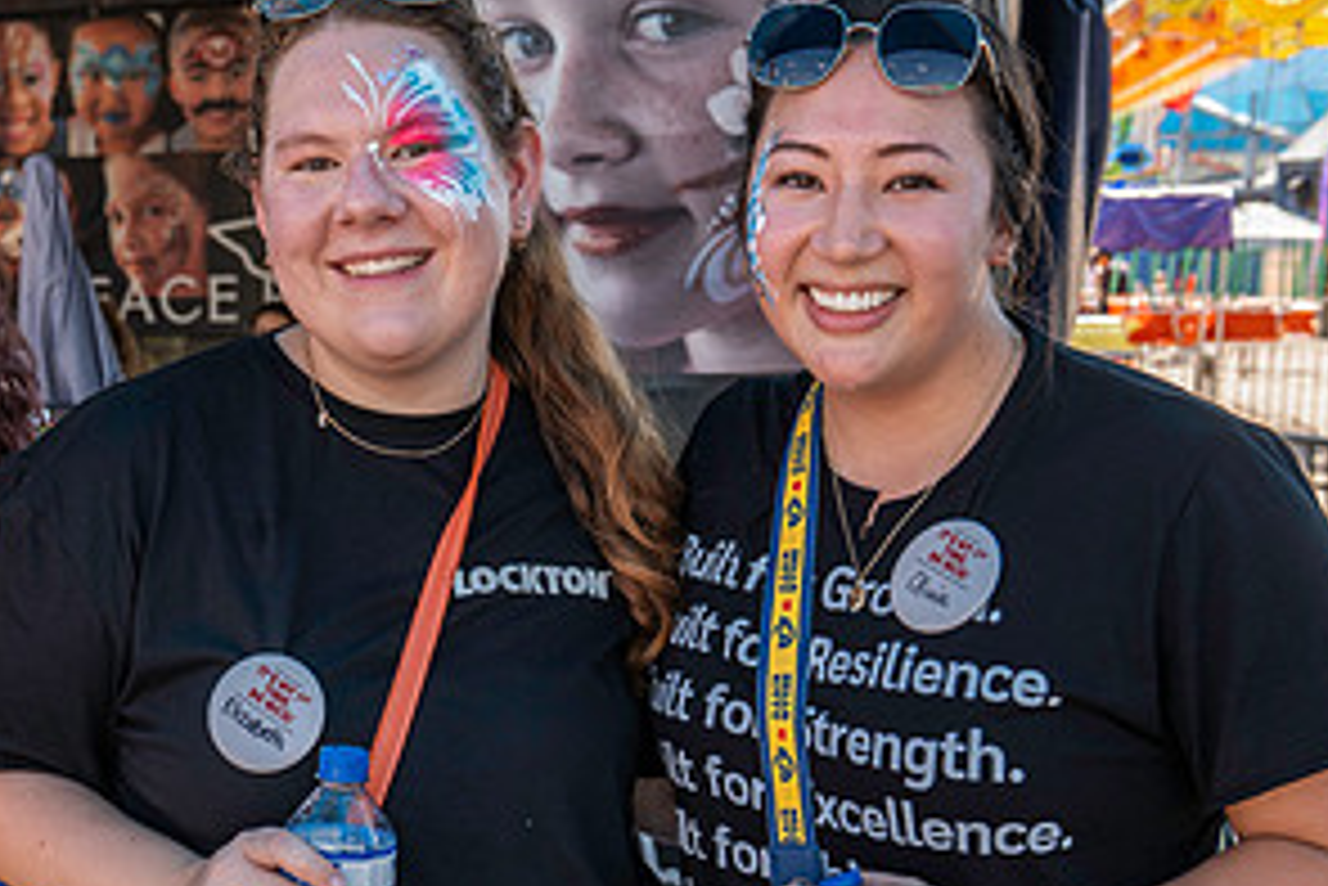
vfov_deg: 24.4
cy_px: 632
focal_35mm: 55
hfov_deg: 35.7
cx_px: 396
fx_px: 2030
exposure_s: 1/200
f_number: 4.5
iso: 125
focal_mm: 28
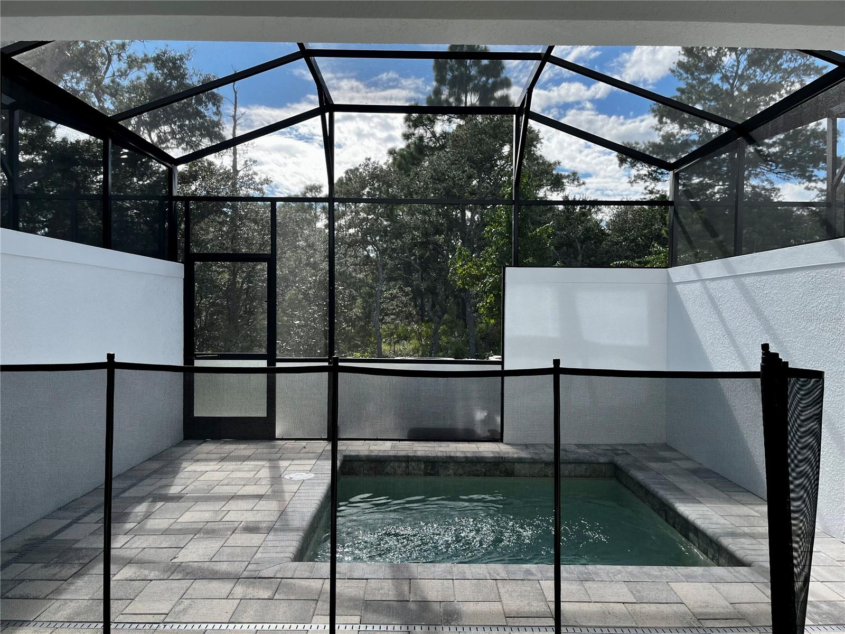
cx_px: 422
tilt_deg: -1.2
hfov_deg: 67.3
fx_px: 635
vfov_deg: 53.1
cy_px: 317
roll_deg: -0.8
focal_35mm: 26
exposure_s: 1/1106
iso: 50
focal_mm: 5.1
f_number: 1.6
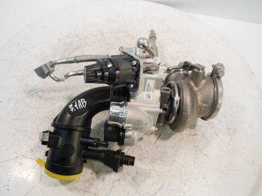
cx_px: 131
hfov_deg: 60.0
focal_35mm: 30
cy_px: 98
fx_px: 227
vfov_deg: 46.8
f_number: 3.6
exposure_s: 1/60
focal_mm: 15
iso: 400
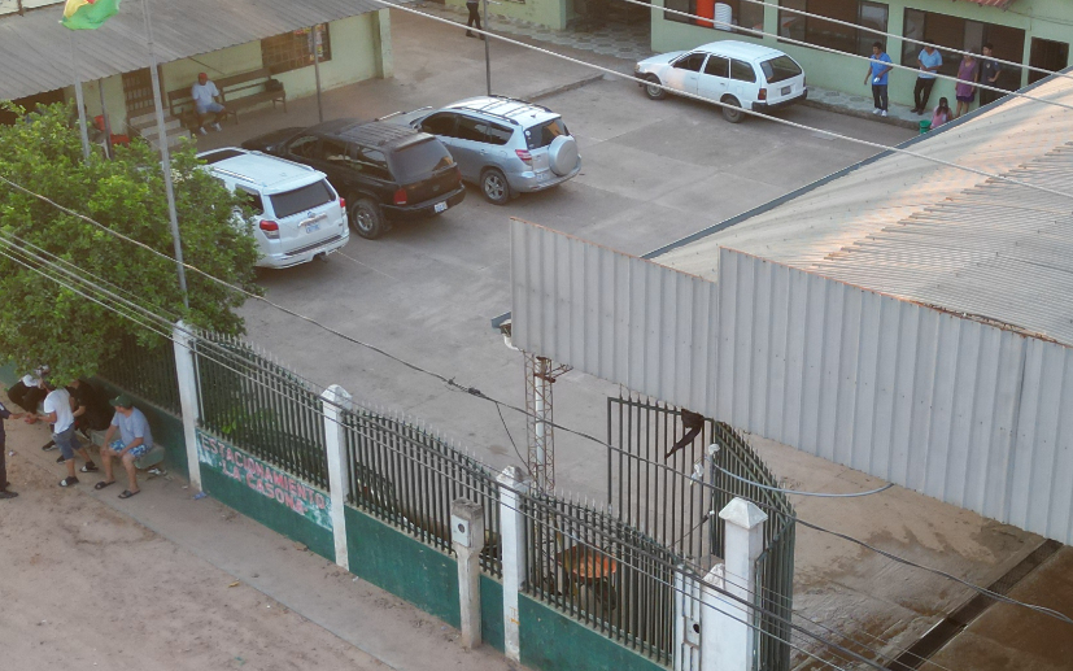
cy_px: 446
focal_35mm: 63
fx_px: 1842
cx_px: 693
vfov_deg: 20.6
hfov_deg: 32.3
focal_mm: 6.72
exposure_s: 1/400
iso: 130
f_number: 1.7
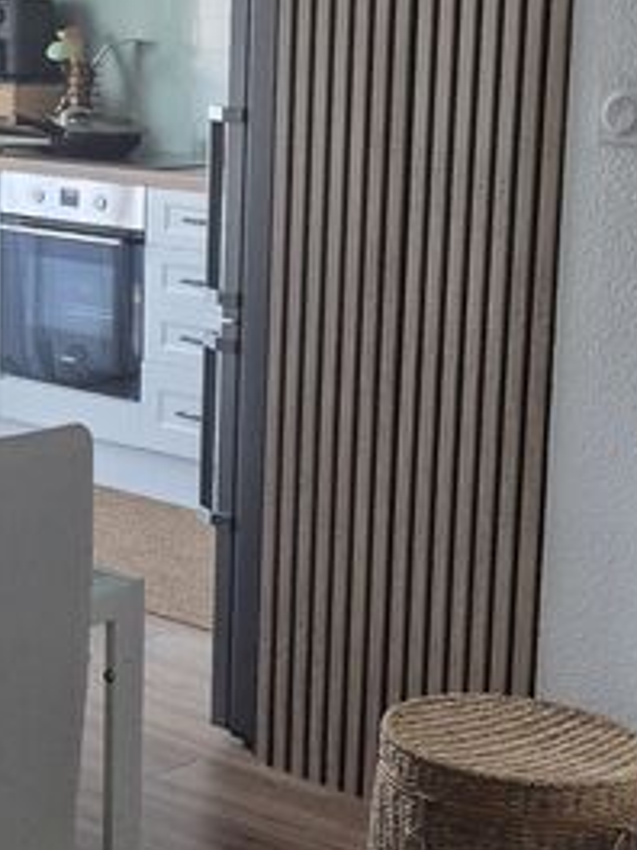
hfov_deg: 16.8
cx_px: 116
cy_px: 470
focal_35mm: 87
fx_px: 2135
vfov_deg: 22.5
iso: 640
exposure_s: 1/100
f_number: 1.8
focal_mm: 5.4
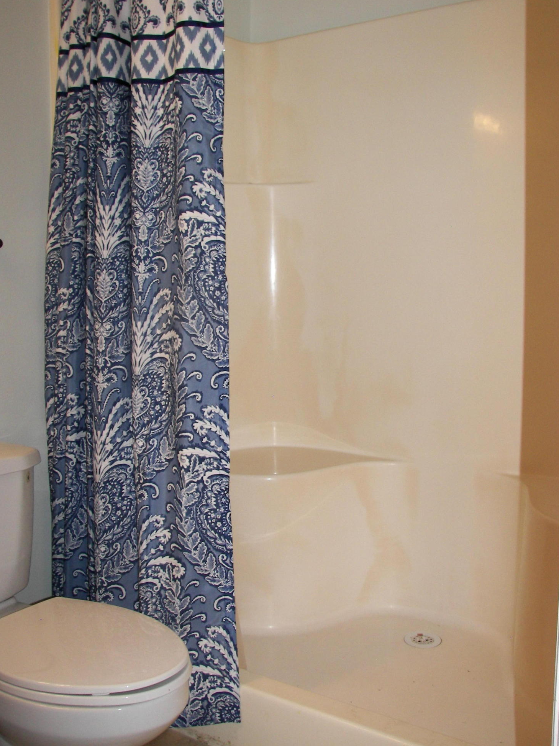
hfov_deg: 38.7
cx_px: 280
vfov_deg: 50.1
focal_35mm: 37
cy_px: 372
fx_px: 797
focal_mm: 6
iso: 100
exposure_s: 1/30
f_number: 2.8
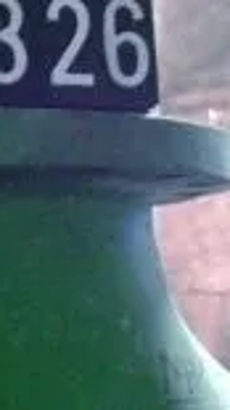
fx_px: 1705
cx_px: 19
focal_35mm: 157
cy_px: 775
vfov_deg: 12.4
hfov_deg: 7.7
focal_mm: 4.28
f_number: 2.4
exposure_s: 1/15
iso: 500
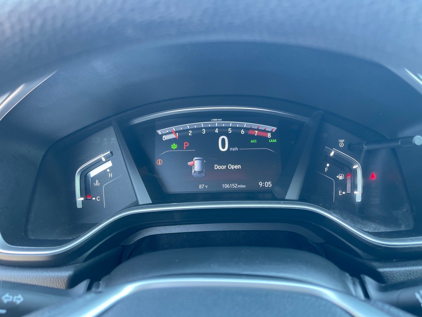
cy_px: 158
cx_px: 211
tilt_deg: -19.4
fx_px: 317
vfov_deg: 53.1
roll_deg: +1.2
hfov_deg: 67.3
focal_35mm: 26
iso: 125
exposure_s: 1/63
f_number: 1.6
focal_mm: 5.1
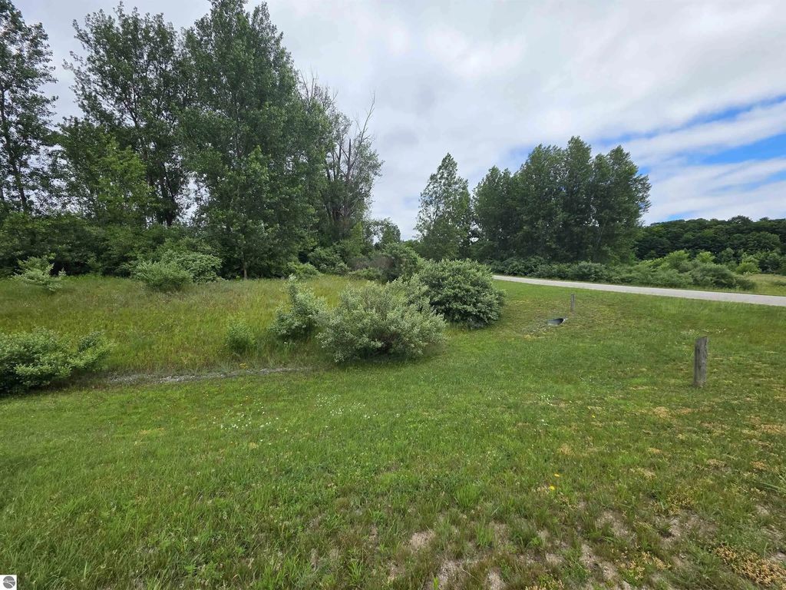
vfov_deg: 89.9
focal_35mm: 13
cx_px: 393
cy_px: 295
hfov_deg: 106.2
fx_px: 295
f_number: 1.9
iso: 40
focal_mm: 2.2
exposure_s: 1/1962
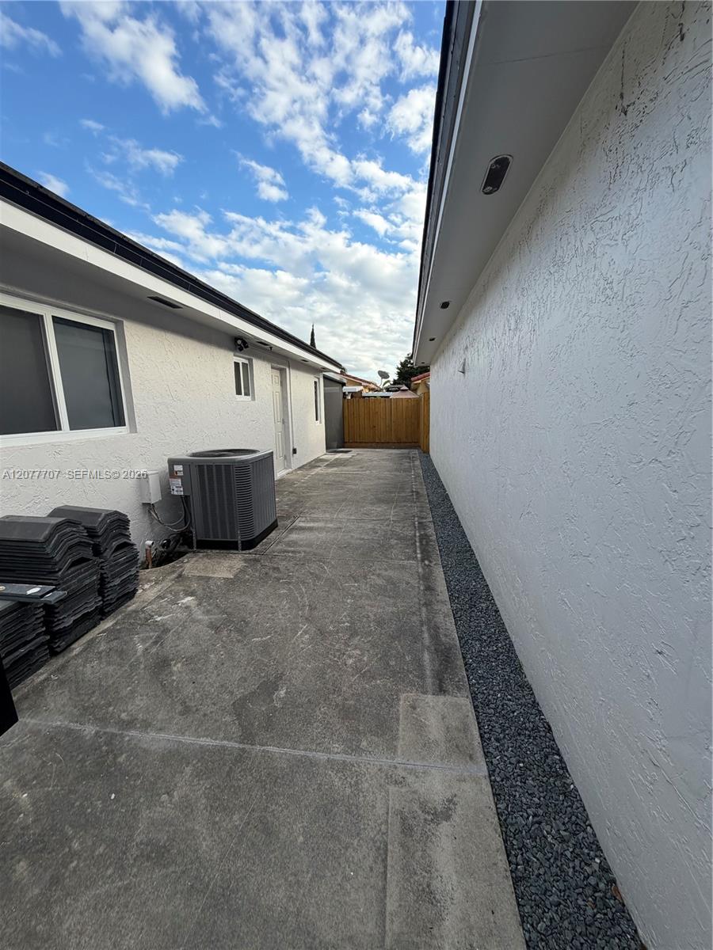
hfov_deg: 85.7
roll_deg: +1.0
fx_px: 384
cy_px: 475
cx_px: 356
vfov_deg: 102.1
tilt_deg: -10.6
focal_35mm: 14
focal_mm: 2.22
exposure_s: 1/742
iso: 40
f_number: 2.2
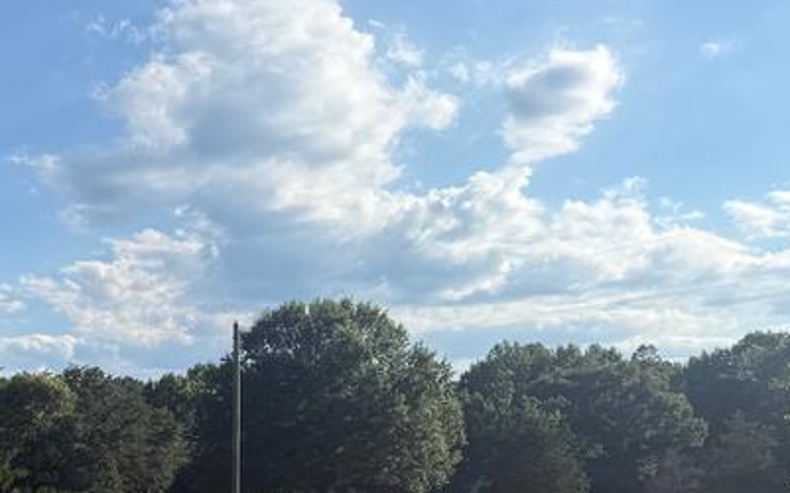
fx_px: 1398
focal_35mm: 65
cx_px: -177
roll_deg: +0.5
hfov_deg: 27.4
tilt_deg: -2.6
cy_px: 570
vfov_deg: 19.0
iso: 80
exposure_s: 1/3953
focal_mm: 6.76
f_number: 1.78
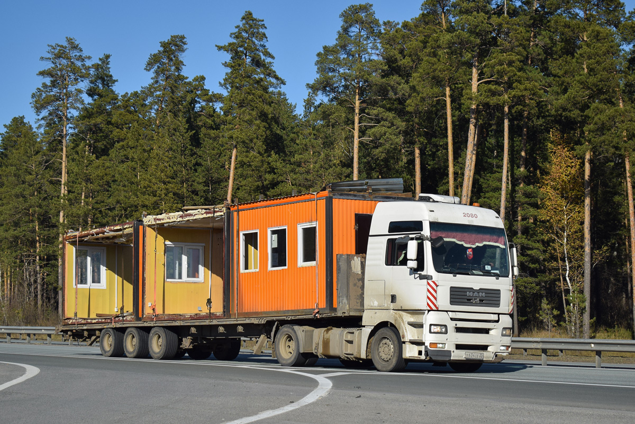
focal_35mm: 72
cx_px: 318
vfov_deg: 18.9
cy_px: 212
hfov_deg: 28.1
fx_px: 1270
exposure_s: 1/1600
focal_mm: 48
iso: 200
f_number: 7.1
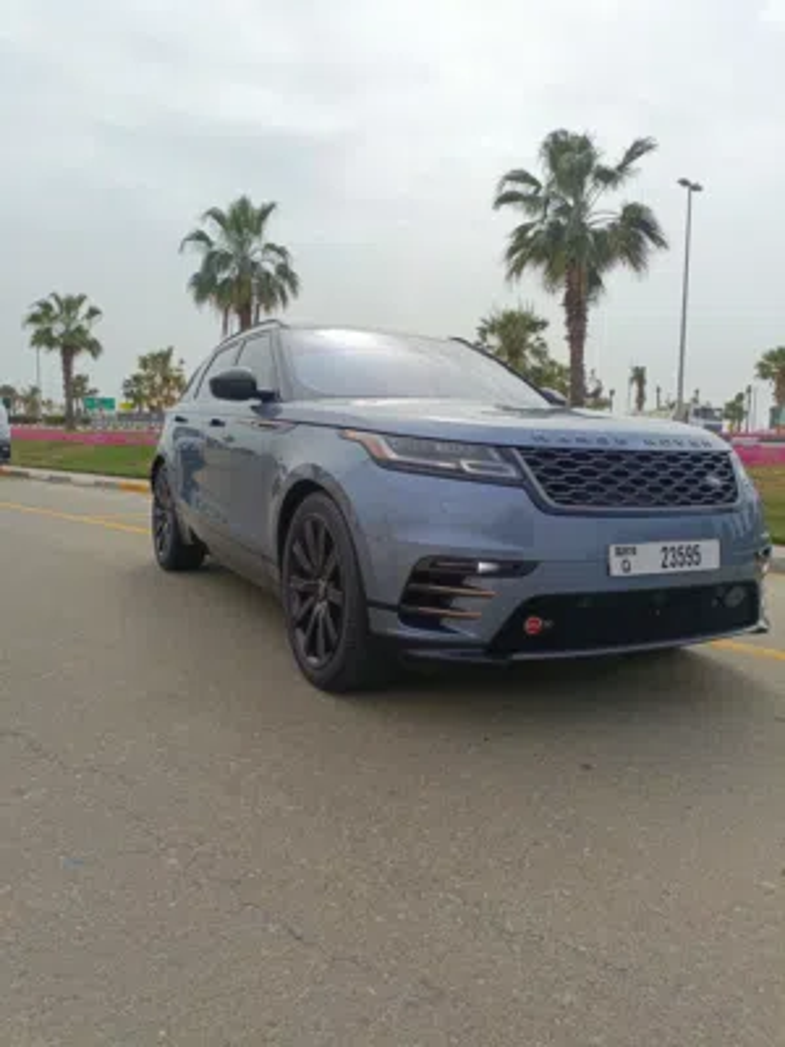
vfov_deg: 69.4
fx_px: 756
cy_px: 524
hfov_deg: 54.9
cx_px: 392
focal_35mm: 25
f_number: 1.69
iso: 112
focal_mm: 4.76
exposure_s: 1/1862
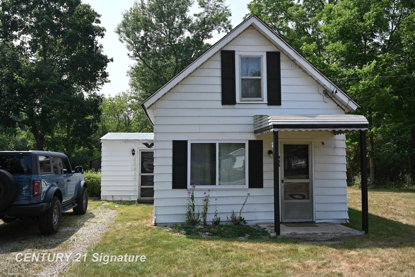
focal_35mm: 32
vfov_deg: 41.7
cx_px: 208
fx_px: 363
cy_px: 138
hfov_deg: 59.5
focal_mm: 31.5
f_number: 6.3
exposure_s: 1/320
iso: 100
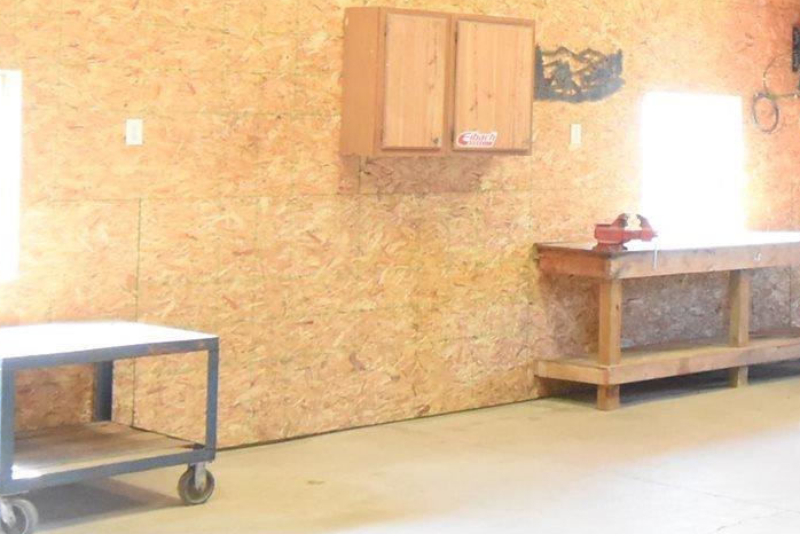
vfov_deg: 20.4
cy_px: 106
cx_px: 661
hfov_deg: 29.7
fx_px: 1467
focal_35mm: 66
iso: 2500
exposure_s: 1/60
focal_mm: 10
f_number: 4.5
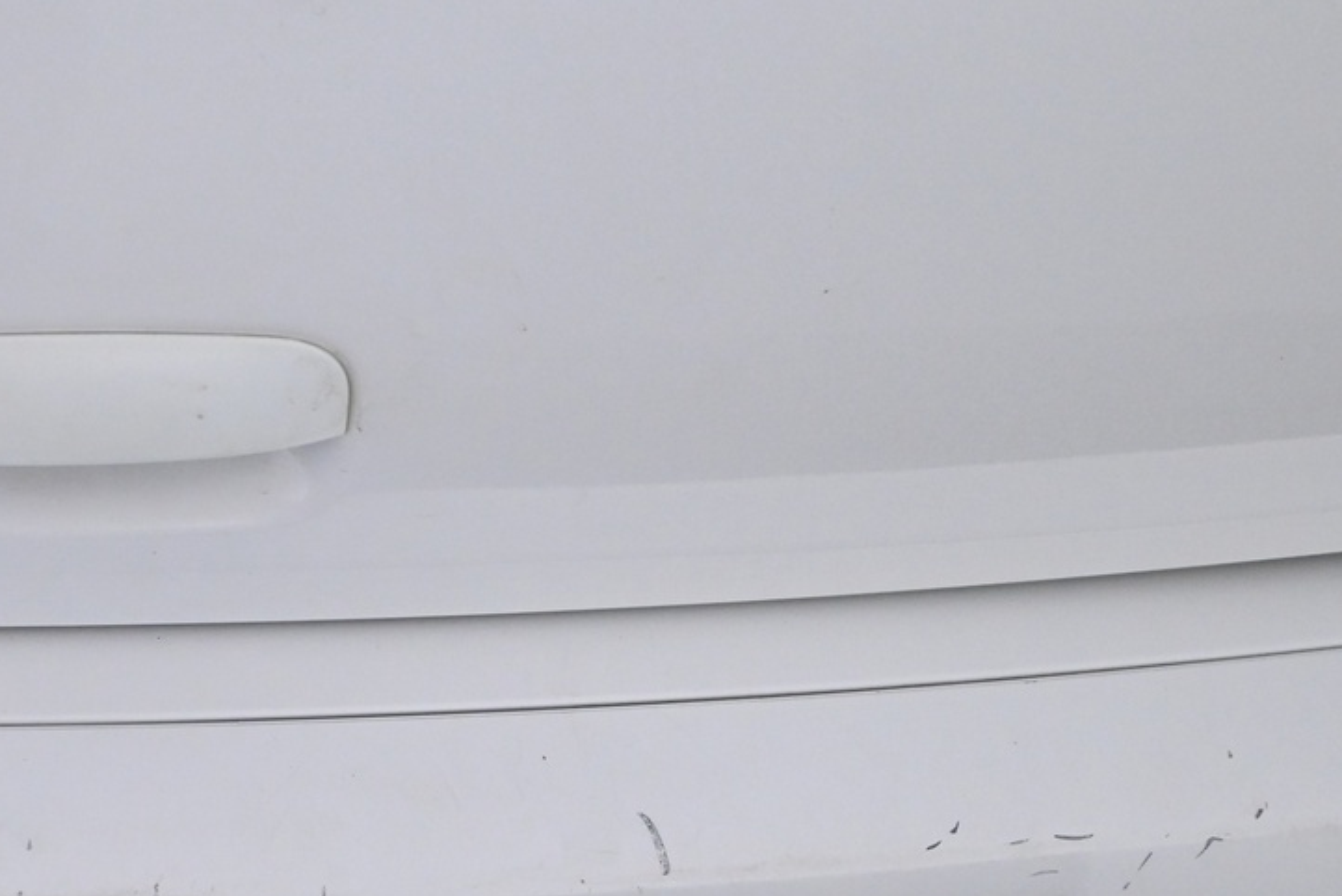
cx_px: 86
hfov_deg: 26.3
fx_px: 2760
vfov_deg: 18.1
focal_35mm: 74
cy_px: 851
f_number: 4
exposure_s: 1/60
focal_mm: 22
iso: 1600
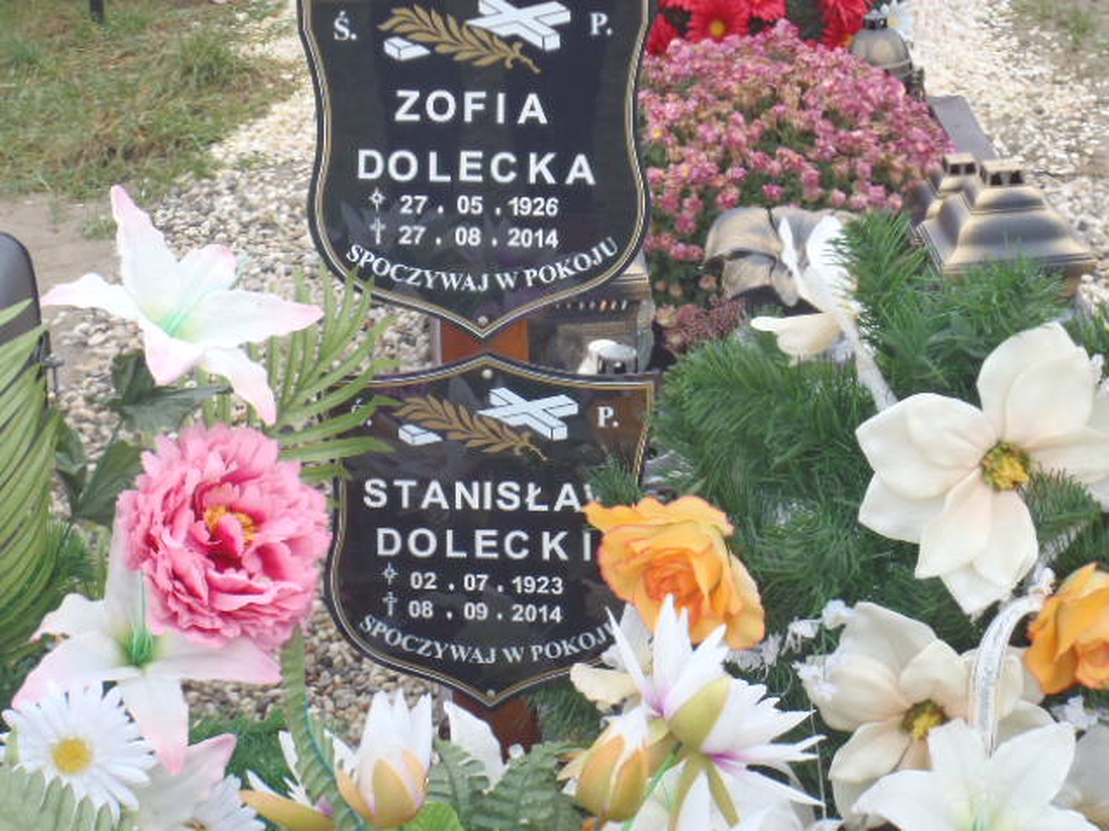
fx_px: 3268
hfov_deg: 19.3
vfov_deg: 14.5
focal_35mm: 102
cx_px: 554
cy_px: 416
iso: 200
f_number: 5.1
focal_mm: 18.2
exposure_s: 1/100
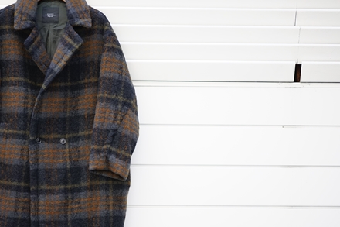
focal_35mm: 100
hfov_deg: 20.4
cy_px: 137
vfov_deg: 13.7
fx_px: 944
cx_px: 124
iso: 100
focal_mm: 55
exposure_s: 1/200
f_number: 1.8
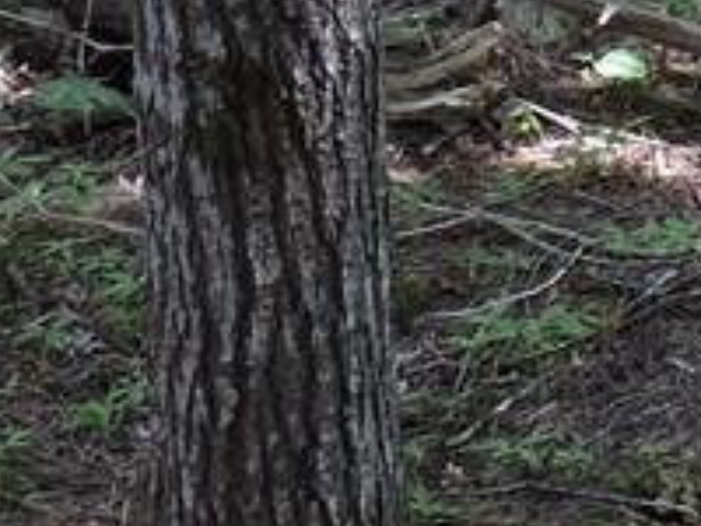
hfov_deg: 15.7
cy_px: -565
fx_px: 2491
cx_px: 722
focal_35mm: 123
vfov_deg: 10.9
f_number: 3
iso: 100
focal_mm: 4.3
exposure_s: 1/40
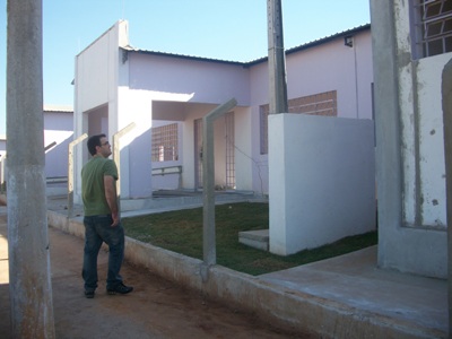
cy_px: 170
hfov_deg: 52.6
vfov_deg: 40.7
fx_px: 457
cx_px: 226
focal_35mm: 35
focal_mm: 6.3
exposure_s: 1/400
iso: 80
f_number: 3.1
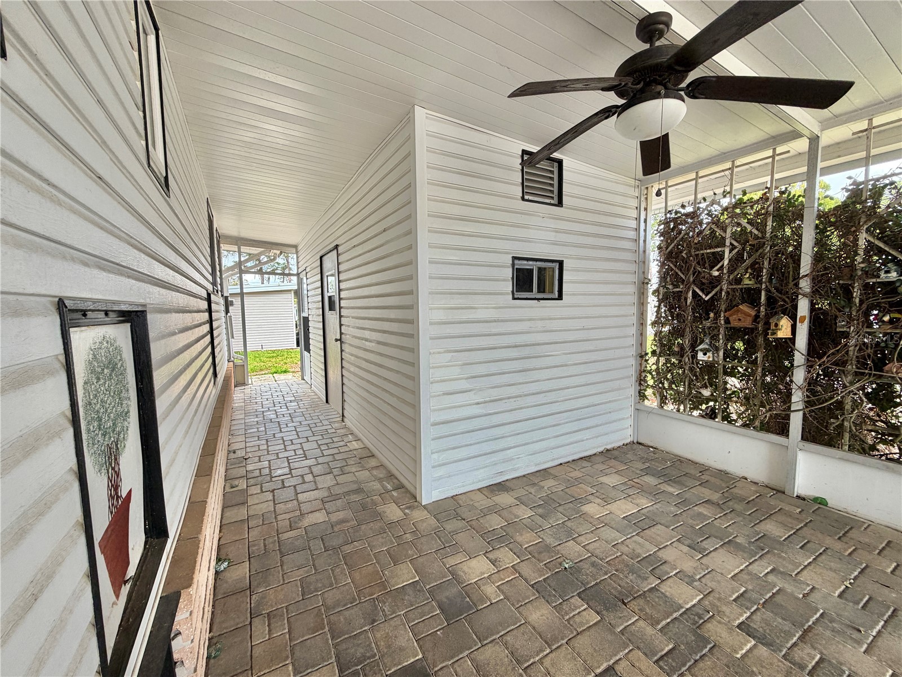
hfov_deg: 102.1
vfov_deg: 85.7
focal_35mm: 14
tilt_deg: -4.7
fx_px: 365
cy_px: 338
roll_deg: +0.6
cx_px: 451
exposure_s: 1/121
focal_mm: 2.22
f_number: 2.2
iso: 64
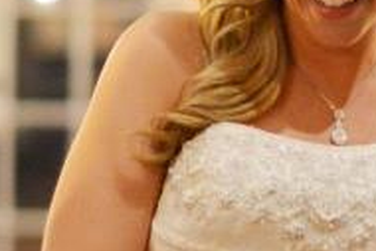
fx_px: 4777
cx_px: 435
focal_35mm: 457
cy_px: 77
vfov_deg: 3.0
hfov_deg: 4.5
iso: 5000
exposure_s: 1/125
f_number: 1.8
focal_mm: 85
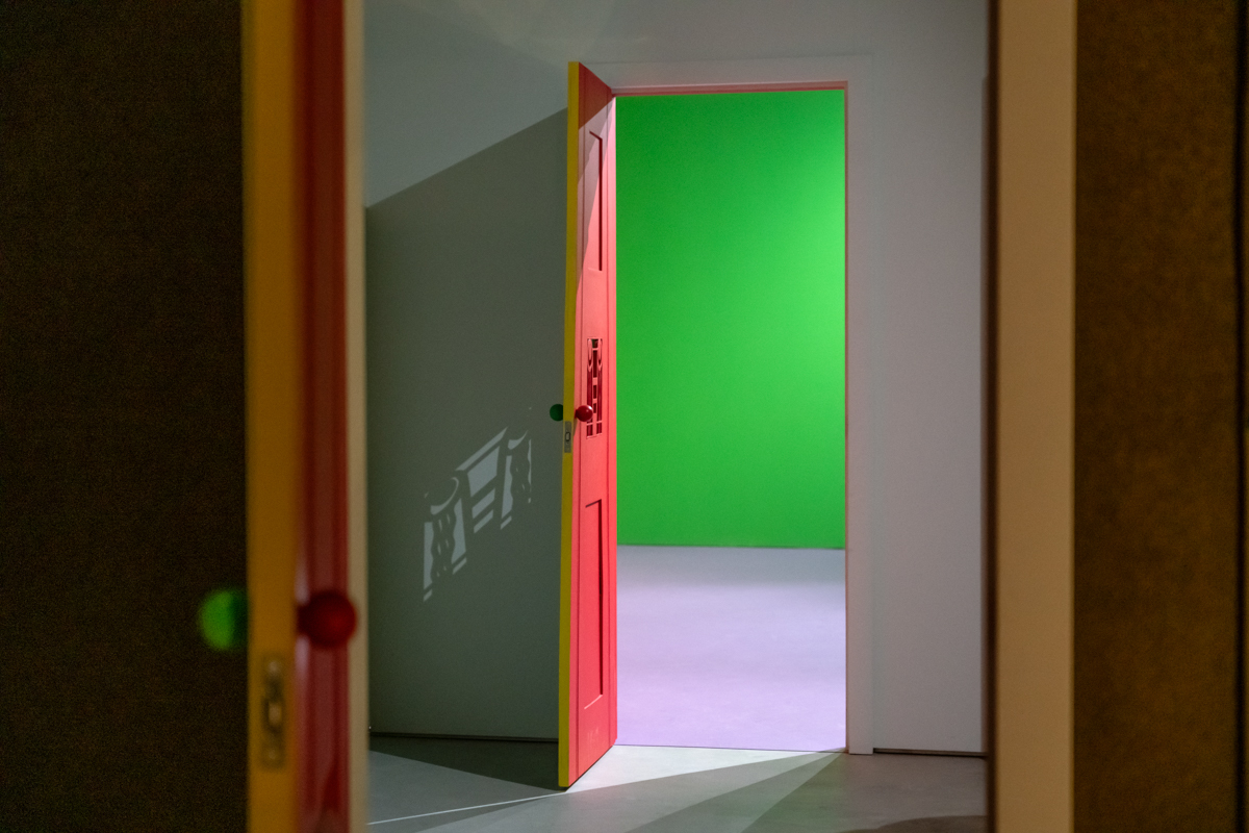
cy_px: 416
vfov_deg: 20.3
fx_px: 2324
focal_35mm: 67
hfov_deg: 30.1
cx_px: 624
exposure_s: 1/125
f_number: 4
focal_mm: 67
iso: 5000
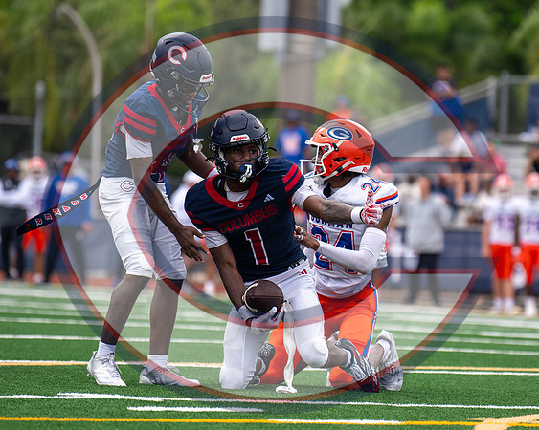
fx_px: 5994
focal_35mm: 376
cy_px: 219
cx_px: 341
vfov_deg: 4.1
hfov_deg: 5.1
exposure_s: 1/1000
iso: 100
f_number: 2.8
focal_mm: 170
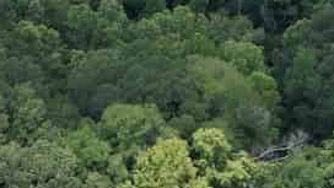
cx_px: -149
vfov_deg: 8.3
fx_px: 1151
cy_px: 501
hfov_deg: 15.4
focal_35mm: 130
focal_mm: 8.4
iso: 130
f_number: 2.8
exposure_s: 1/1250
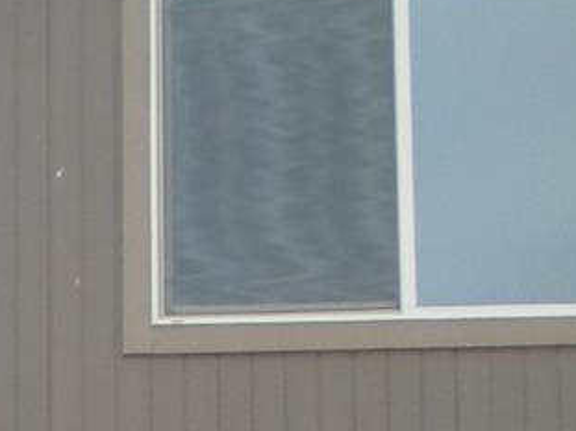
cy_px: 671
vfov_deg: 7.9
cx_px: 93
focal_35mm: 183
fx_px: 3044
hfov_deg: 10.8
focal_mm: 6.3
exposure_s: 1/222
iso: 64
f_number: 3.1
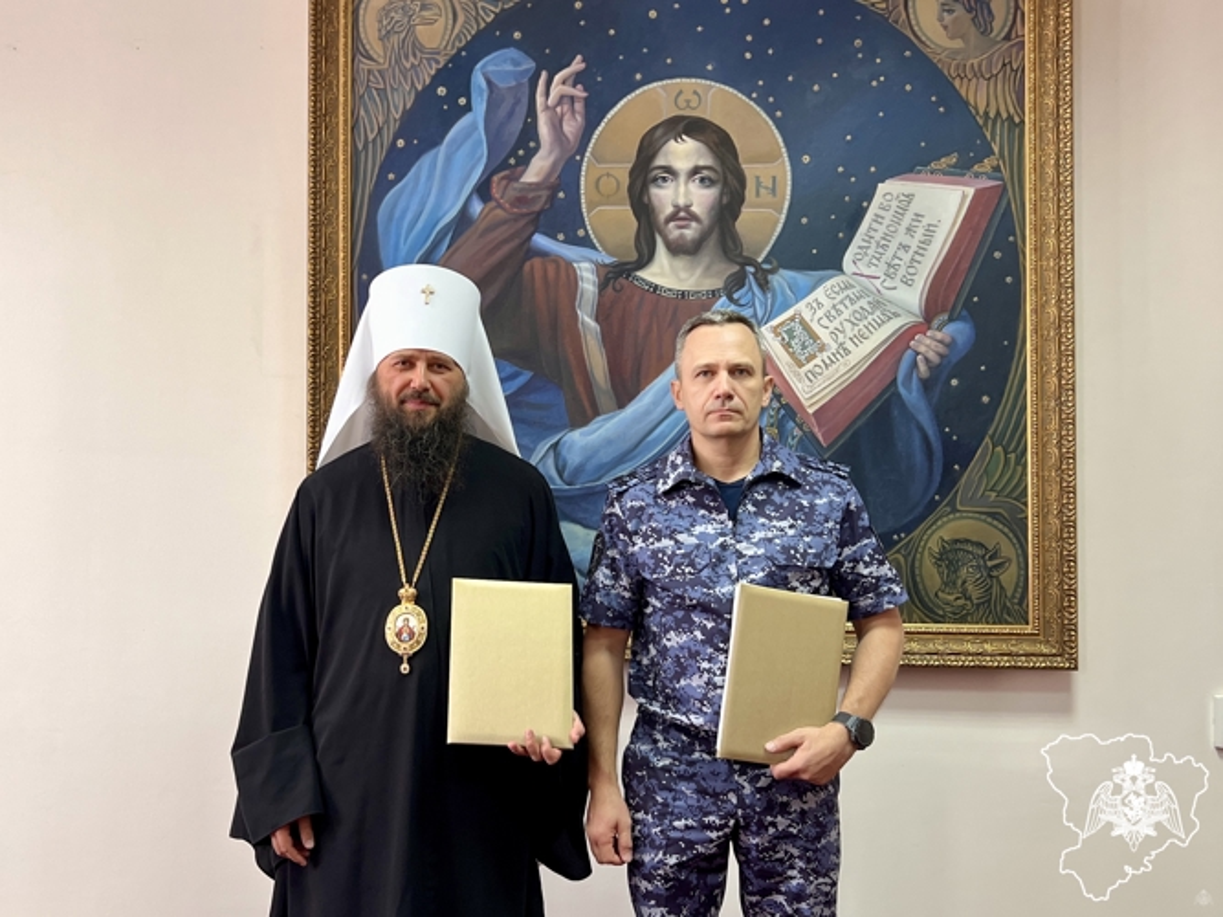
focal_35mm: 26
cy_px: 458
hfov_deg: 67.3
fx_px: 918
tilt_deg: +1.9
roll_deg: -0.2
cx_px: 612
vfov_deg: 53.0
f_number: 1.5
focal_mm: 5.7
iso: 100
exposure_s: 1/50
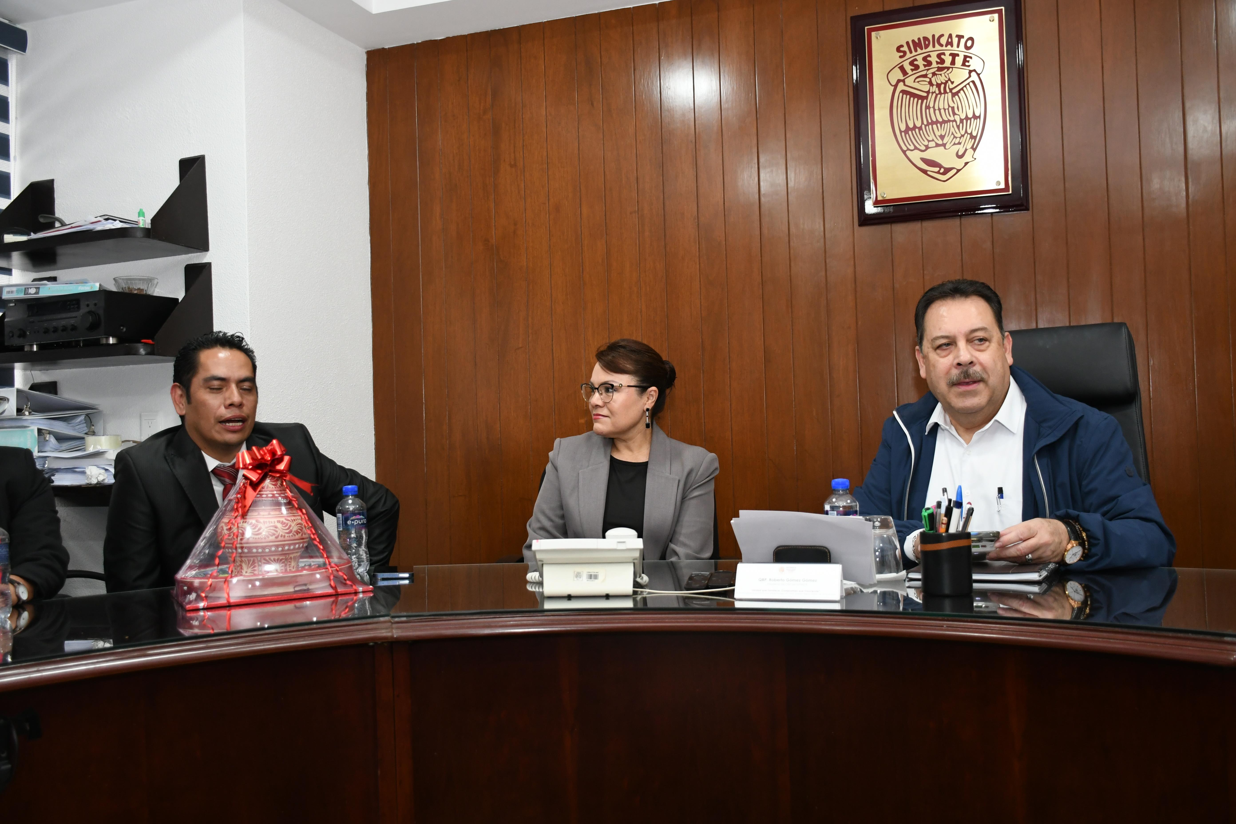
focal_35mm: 33
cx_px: 618
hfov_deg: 57.2
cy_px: 412
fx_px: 1133
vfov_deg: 40.0
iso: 1250
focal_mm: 22
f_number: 3.5
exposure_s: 1/100
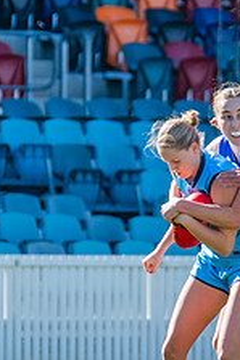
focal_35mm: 1309
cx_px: 131
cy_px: 213
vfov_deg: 1.6
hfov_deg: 1.0
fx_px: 13109
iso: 800
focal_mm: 310
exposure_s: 1/1250
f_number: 6.3
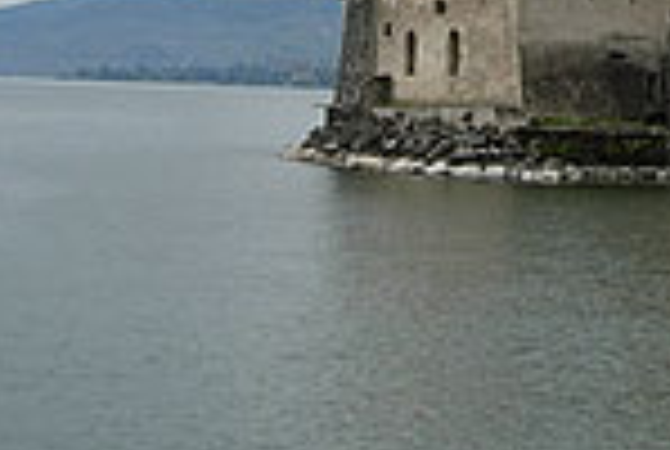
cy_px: -58
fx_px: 2984
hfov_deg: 12.5
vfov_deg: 8.5
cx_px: 778
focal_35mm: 160
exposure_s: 1/456
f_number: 5.4
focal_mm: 10.6
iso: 64
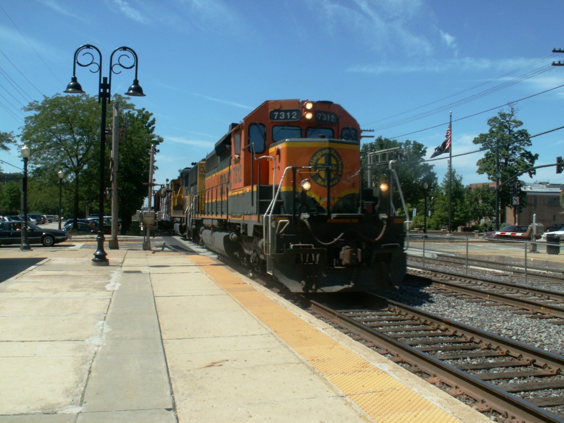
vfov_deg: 40.7
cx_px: 282
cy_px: 212
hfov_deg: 52.6
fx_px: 570
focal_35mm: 35
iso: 50
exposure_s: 1/200
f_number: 8
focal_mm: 5.86
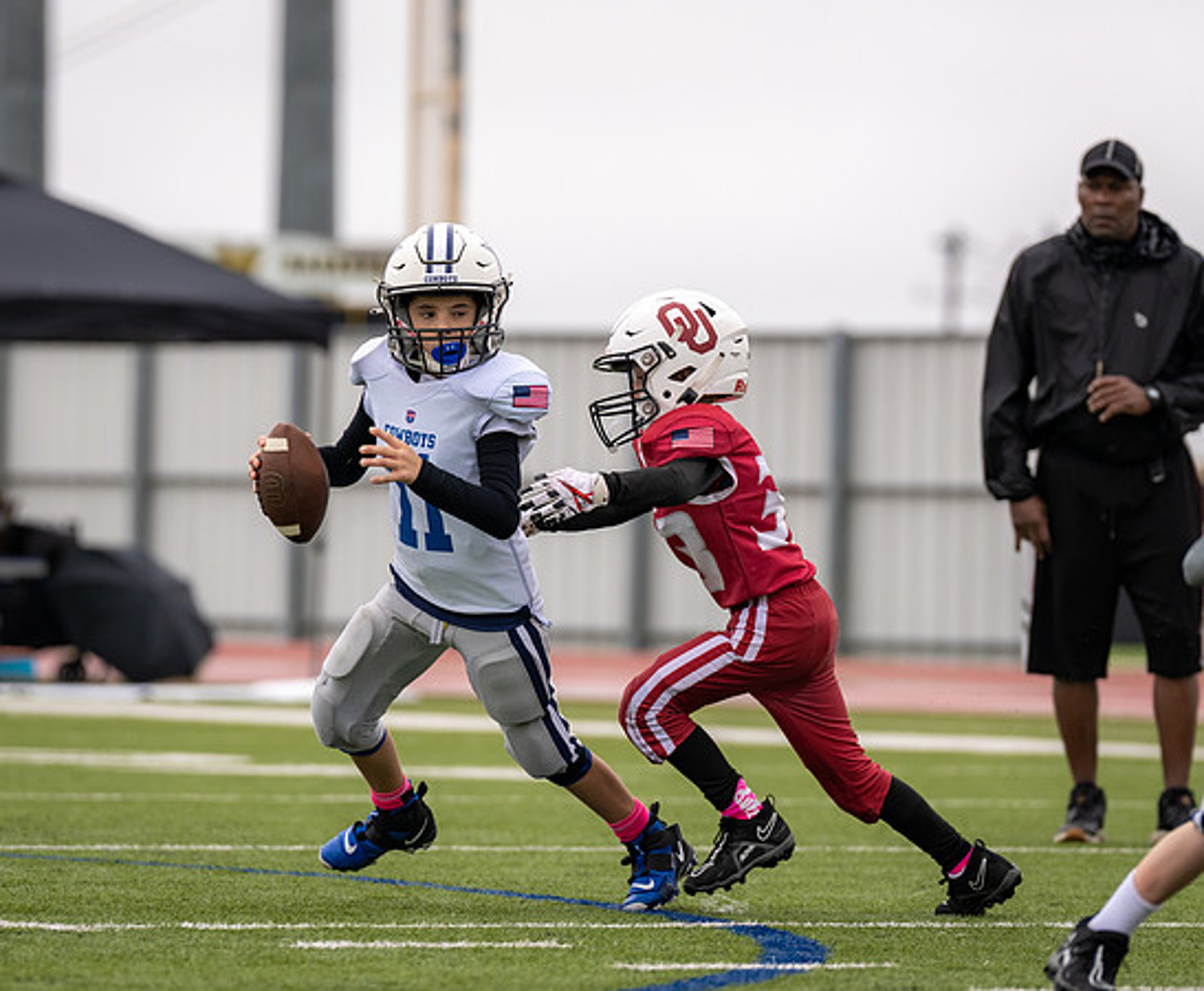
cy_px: 510
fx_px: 11647
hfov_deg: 5.9
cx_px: 553
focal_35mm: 323
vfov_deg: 4.9
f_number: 3.5
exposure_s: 1/1250
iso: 250
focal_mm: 200
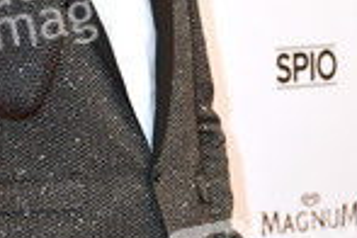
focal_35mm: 316
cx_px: 70
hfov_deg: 6.5
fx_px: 3133
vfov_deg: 4.3
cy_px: 134
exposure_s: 1/125
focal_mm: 116
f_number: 6.3
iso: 250
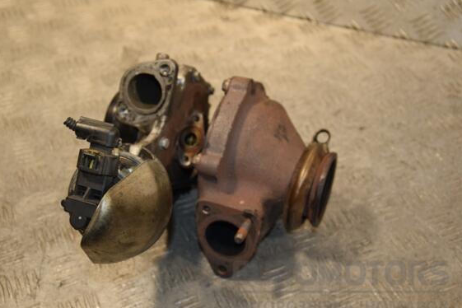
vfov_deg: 22.3
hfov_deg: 32.9
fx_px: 783
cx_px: 217
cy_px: 163
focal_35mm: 61
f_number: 5
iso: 800
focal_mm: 38
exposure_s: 1/160
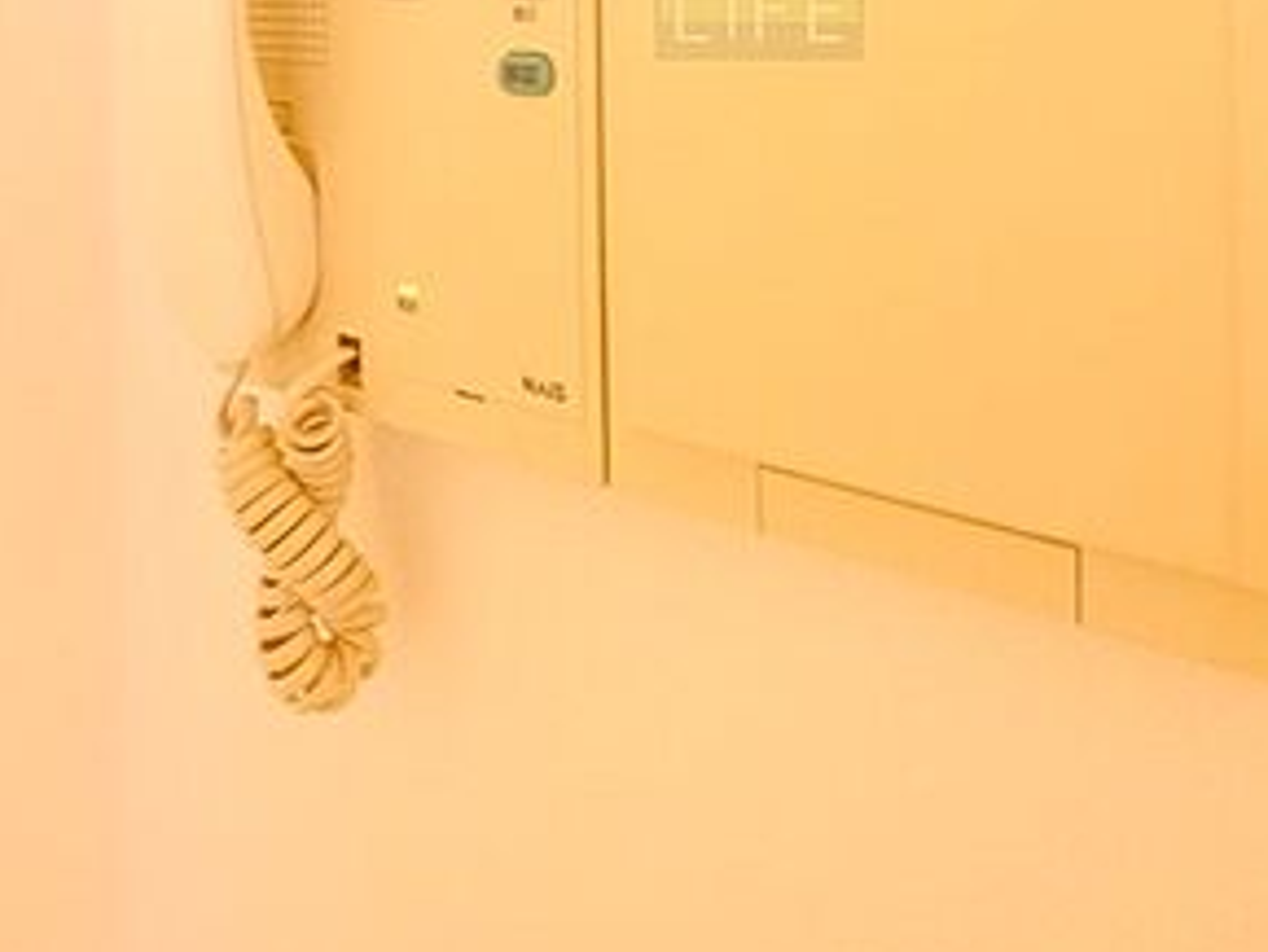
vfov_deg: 39.0
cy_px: -44
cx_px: 759
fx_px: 1136
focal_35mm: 31
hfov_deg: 57.9
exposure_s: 1/8
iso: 3200
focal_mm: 7
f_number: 4
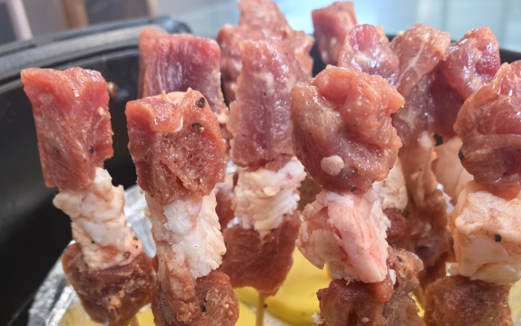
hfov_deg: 55.3
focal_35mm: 35
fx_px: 497
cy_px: 235
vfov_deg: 35.7
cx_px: 268
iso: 500
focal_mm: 6.35
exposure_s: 1/100
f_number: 2.8
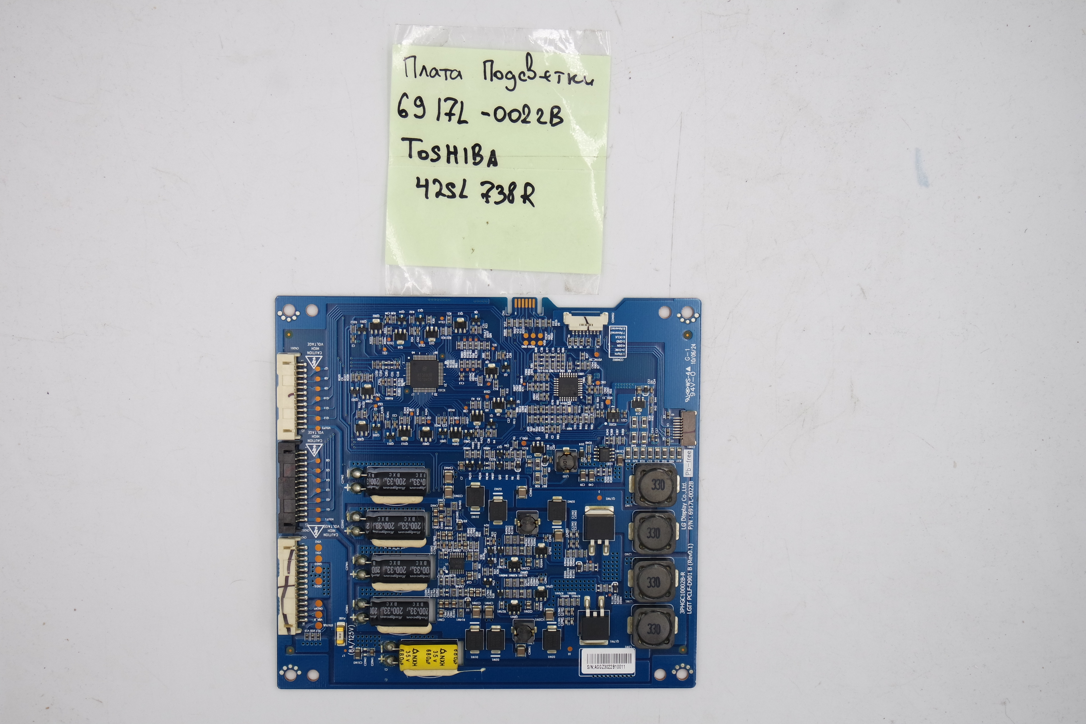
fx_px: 1448
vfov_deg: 28.1
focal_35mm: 48
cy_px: 362
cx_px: 543
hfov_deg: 41.1
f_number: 5
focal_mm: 18
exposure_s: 1/125
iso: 160
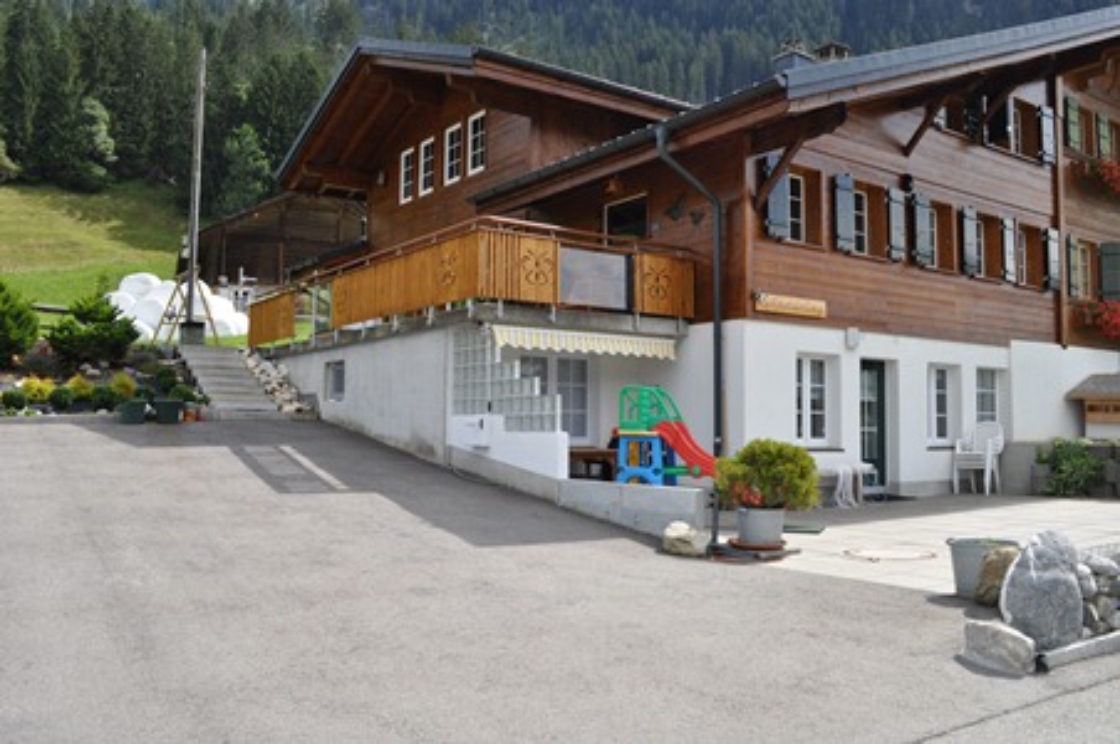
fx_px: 932
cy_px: 372
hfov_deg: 62.0
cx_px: 560
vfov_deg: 43.5
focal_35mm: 30
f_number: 10
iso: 200
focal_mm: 20
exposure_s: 1/200
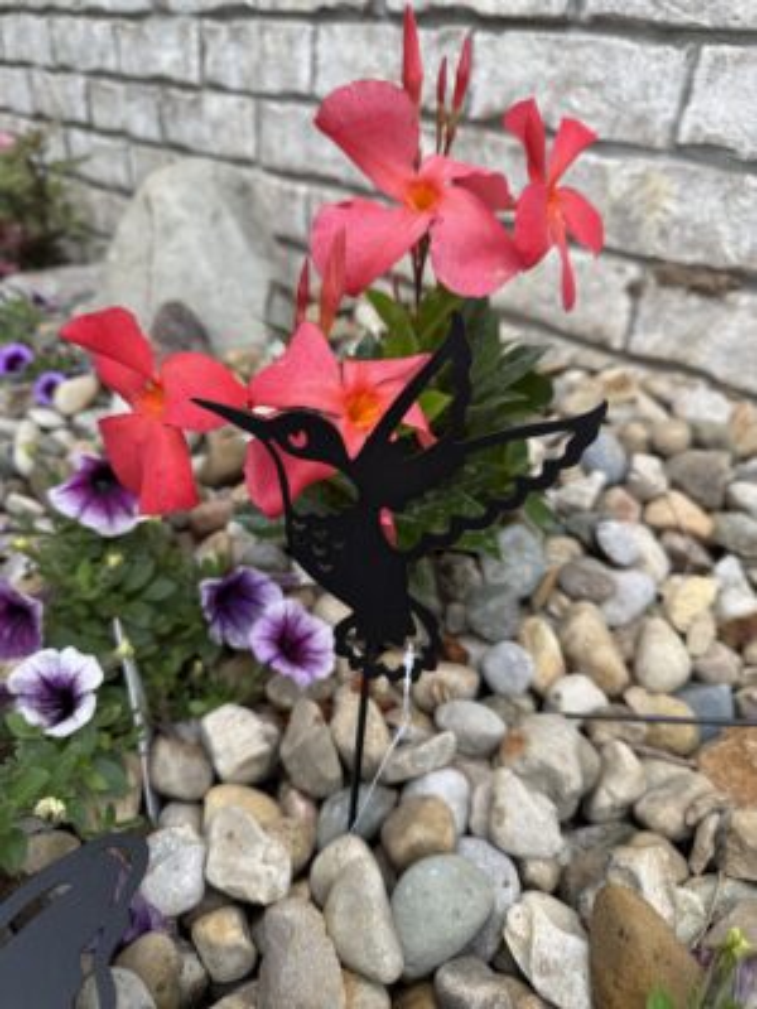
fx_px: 700
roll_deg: -5.4
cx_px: 378
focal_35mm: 24
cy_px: 504
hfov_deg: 56.8
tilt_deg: -30.7
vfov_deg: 71.6
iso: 80
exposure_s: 1/339
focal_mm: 6.76
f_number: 1.78
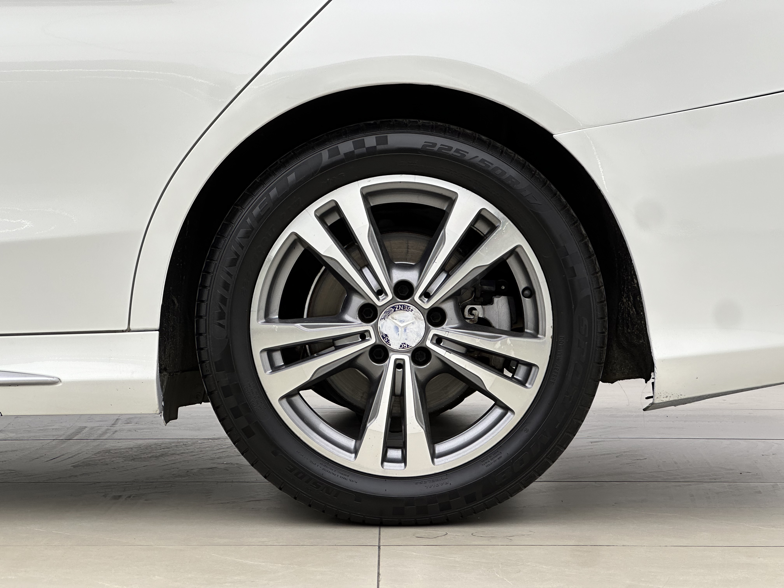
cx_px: 392
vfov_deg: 19.1
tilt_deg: -1.6
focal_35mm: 77
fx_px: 1744
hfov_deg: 25.3
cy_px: 294
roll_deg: +0.0
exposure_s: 1/100
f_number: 2.8
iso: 50
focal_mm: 9
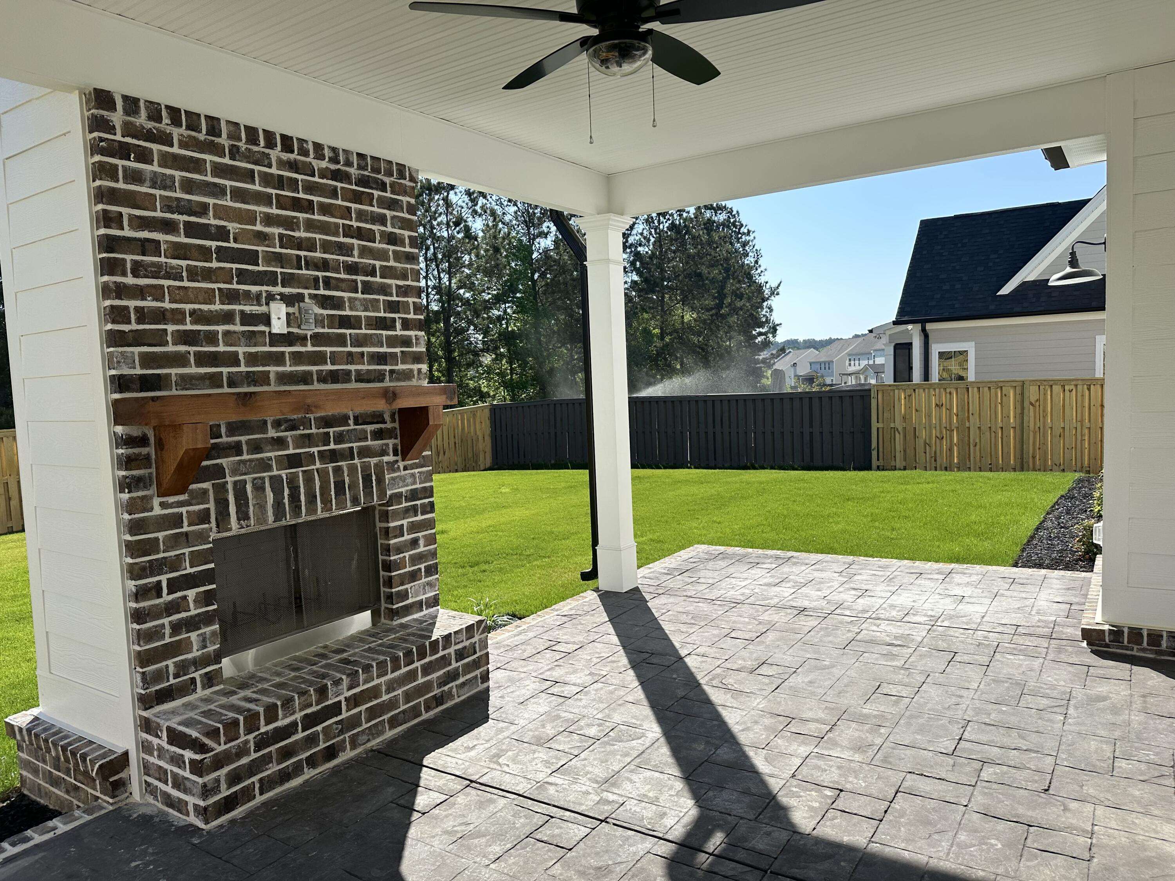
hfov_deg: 71.6
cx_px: 588
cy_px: 440
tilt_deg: -3.7
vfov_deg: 56.8
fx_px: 815
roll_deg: +2.5
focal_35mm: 24
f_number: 1.78
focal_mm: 6.86
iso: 80
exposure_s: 1/3861
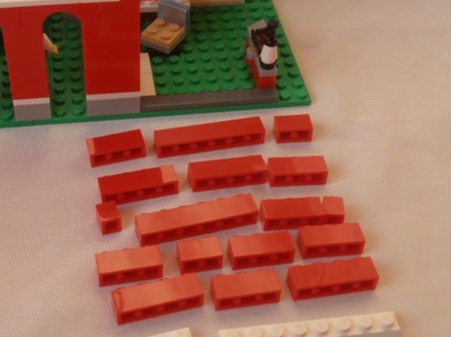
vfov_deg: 22.2
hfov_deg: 29.3
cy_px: 133
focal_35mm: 66
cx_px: 170
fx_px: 859
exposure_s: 1/60
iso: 80
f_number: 3.9
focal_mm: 6.61
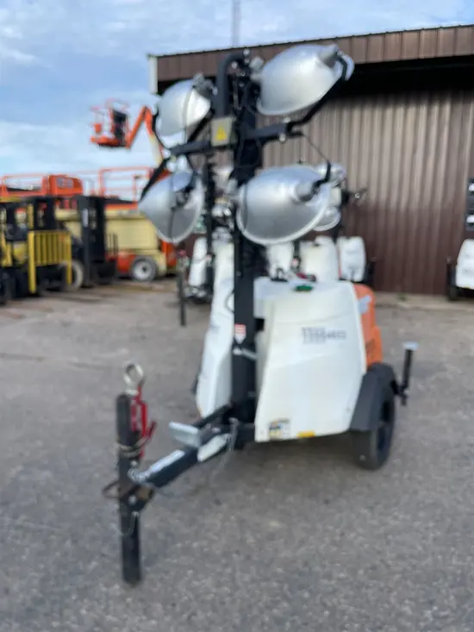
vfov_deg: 67.3
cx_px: 237
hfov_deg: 53.1
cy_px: 316
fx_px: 475
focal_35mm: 26
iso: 32
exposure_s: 1/1125
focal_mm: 4.2
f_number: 1.6
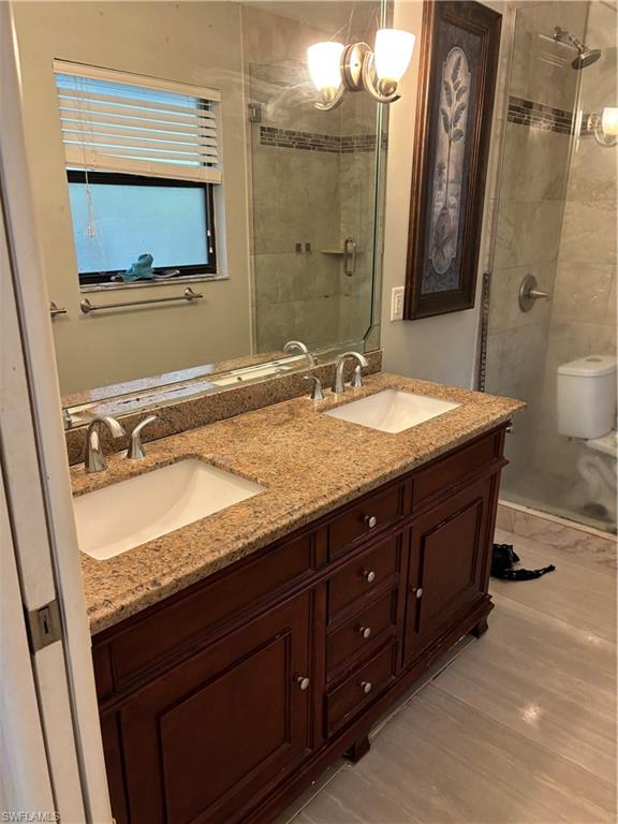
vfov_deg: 67.3
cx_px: 309
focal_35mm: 26
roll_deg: -1.7
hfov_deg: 53.1
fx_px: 619
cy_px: 412
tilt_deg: -18.4
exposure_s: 1/60
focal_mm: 5.96
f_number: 1.6
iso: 250
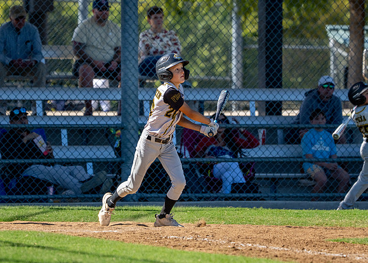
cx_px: 167
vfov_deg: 3.6
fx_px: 4184
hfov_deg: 5.0
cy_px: 130
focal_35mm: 400
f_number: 5.6
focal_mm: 268
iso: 800
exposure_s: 1/4000
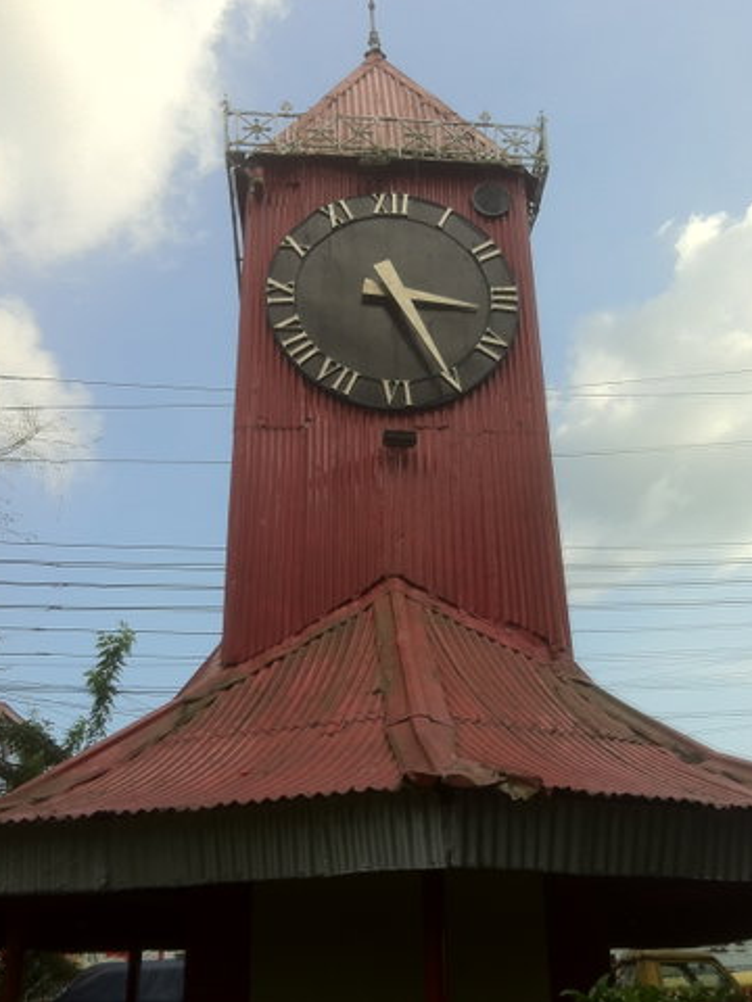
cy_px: 503
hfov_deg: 36.8
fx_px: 1130
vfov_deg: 47.9
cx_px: 391
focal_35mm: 39
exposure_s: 1/943
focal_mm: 3.85
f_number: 2.8
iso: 80
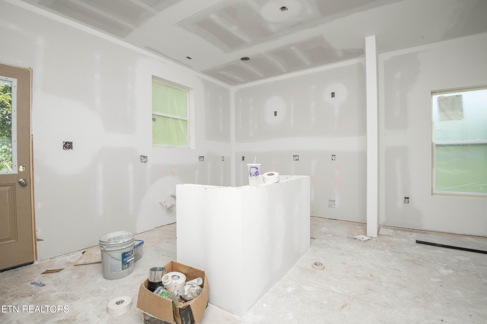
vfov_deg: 73.7
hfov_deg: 96.7
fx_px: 216
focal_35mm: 16
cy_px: 162
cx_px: 244
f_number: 9
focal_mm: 16
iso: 400
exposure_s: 1/250
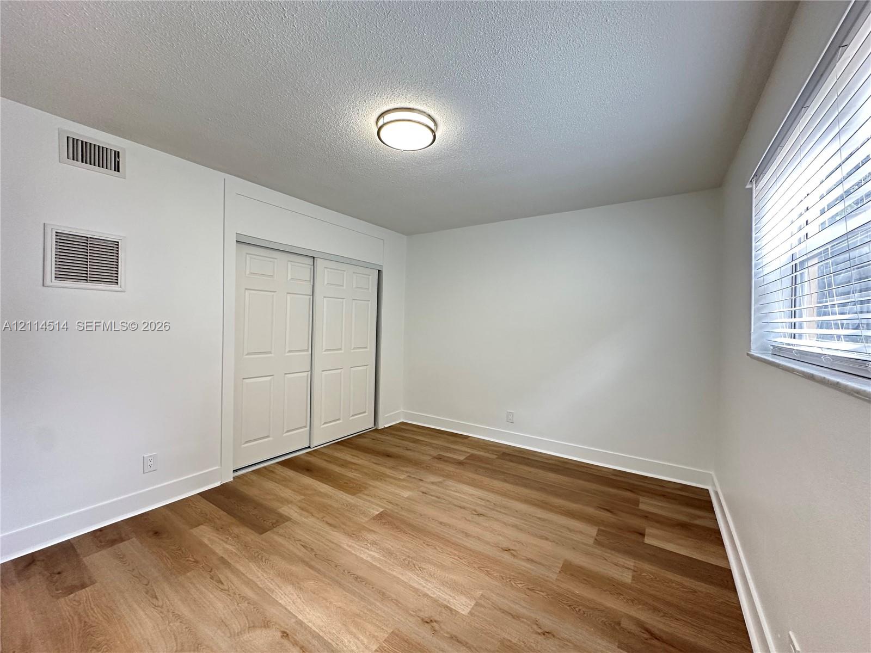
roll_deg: -1.9
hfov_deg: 102.1
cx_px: 436
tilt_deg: +1.2
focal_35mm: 14
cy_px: 326
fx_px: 352
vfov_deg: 85.7
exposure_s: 1/120
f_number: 2.2
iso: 250
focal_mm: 2.22
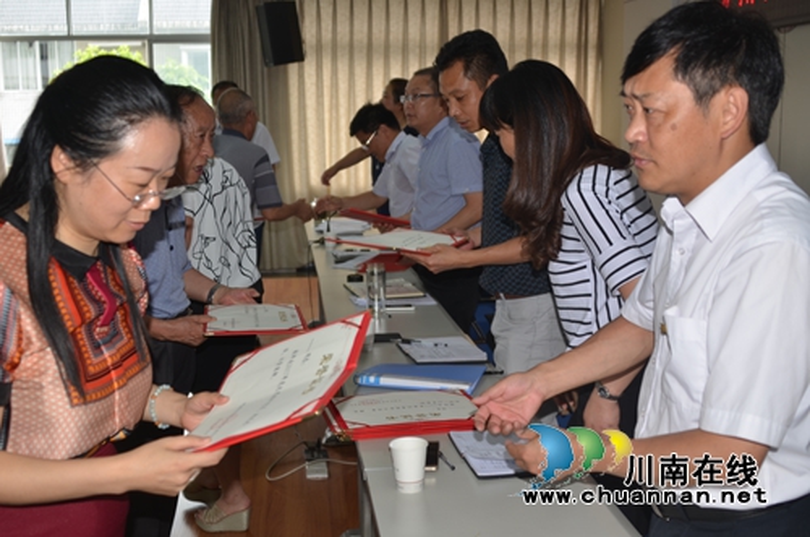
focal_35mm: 42
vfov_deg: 31.7
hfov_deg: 46.5
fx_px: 943
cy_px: 268
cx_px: 405
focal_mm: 28
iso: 100
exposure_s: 1/60
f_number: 3.5
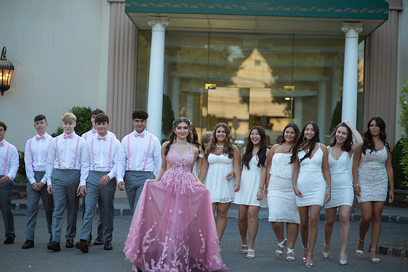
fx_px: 963
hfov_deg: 23.9
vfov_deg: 16.1
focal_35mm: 85
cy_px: 136
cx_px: 204
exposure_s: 1/1000
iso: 250
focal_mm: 85
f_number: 2
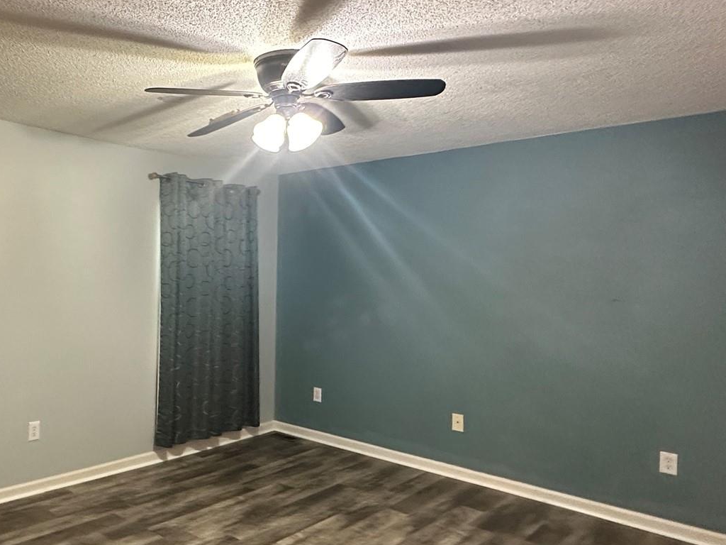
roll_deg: -1.5
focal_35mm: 28
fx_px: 587
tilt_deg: -0.8
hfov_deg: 59.7
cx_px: 174
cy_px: 280
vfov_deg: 49.7
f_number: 2.2
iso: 500
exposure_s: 1/60
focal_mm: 2.22
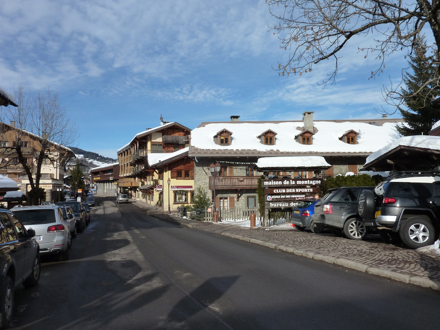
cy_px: 165
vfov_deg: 54.9
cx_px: 220
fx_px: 318
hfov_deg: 69.4
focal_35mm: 25
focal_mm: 4.1
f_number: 5.6
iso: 125
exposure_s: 1/500
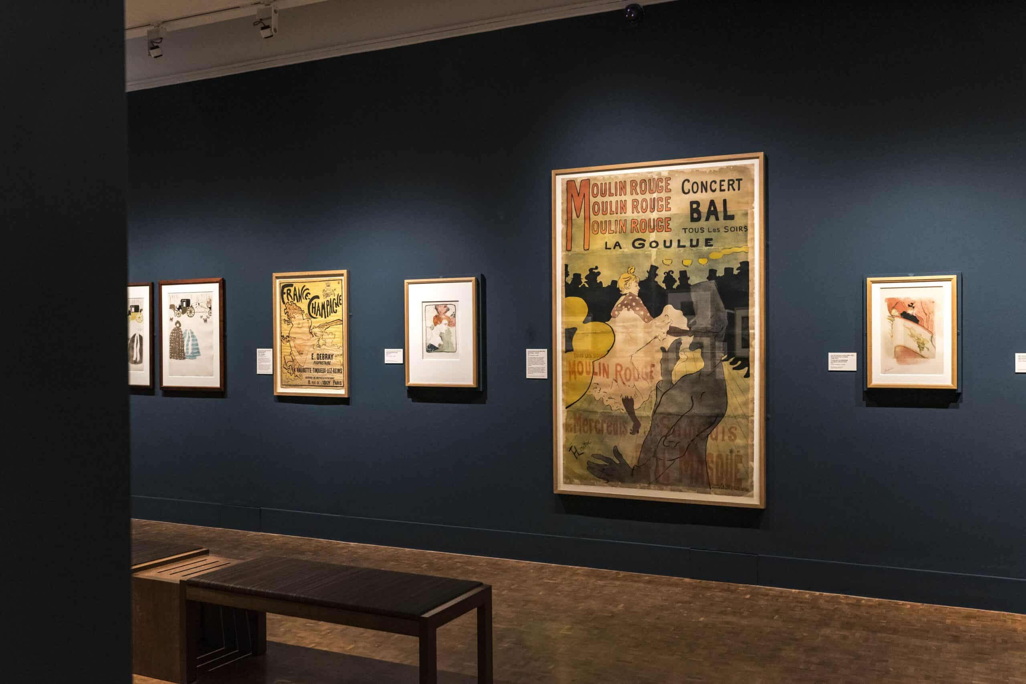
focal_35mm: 35
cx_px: 513
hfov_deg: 54.4
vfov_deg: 37.9
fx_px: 998
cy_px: 342
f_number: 6.3
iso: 3200
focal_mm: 35
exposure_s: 1/20
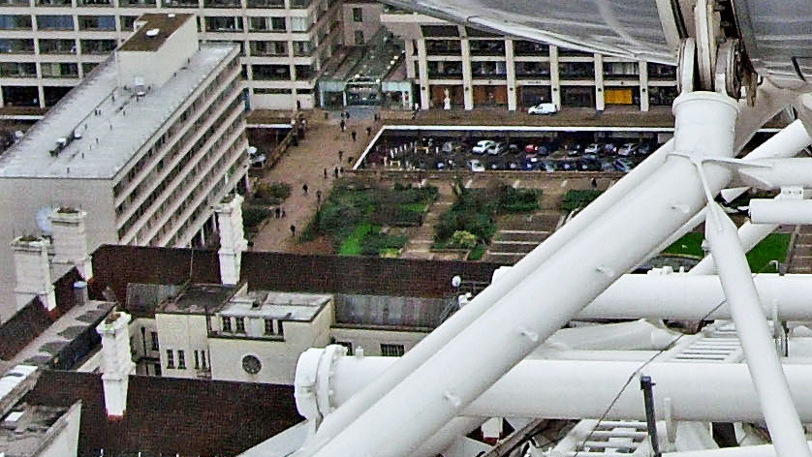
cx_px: 968
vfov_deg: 9.3
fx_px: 2757
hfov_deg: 16.1
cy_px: -133
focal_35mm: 128
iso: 64
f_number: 2.8
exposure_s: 1/332
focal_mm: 7.8
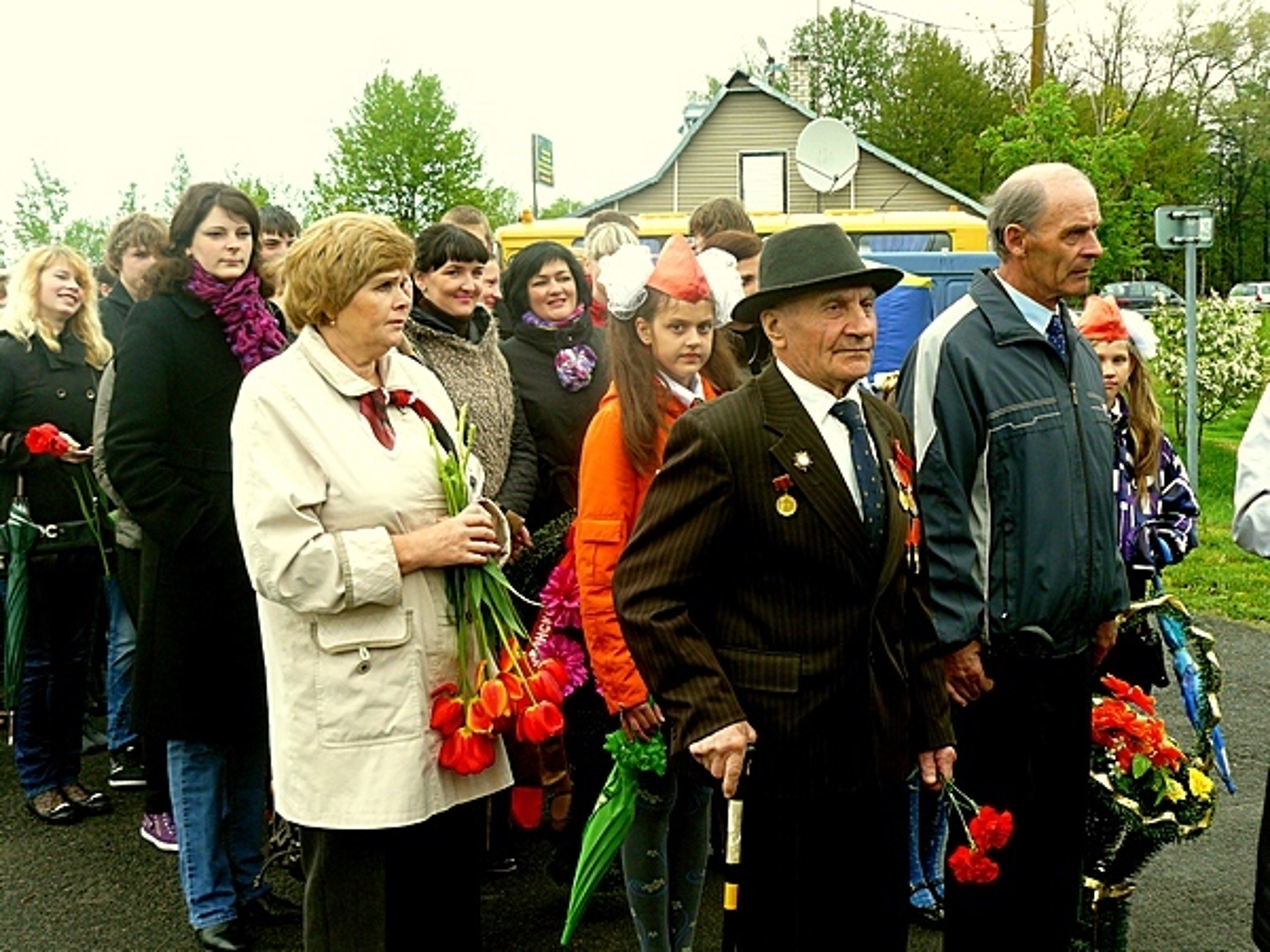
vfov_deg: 28.6
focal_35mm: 51
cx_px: 635
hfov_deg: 37.5
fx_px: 1871
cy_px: 476
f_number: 3.6
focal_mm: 8.4
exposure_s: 1/125
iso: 100
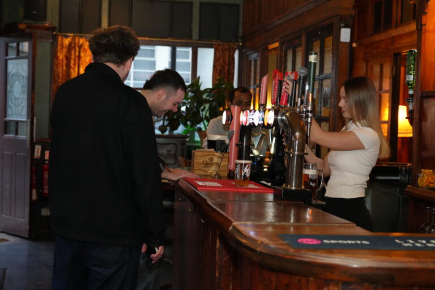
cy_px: 145
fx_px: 665
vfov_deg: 24.6
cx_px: 218
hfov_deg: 36.2
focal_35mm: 55
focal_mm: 55
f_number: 4
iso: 6400
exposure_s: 1/160
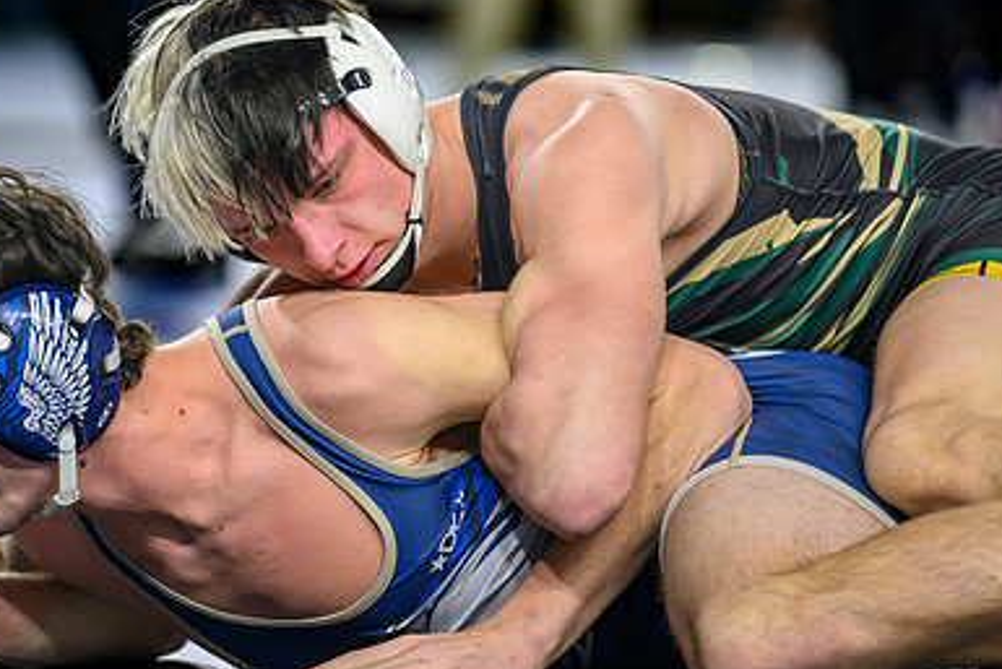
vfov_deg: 4.2
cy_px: 224
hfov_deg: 6.2
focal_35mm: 330
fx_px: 9188
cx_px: 368
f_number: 2.8
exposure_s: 1/800
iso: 2000
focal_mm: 200
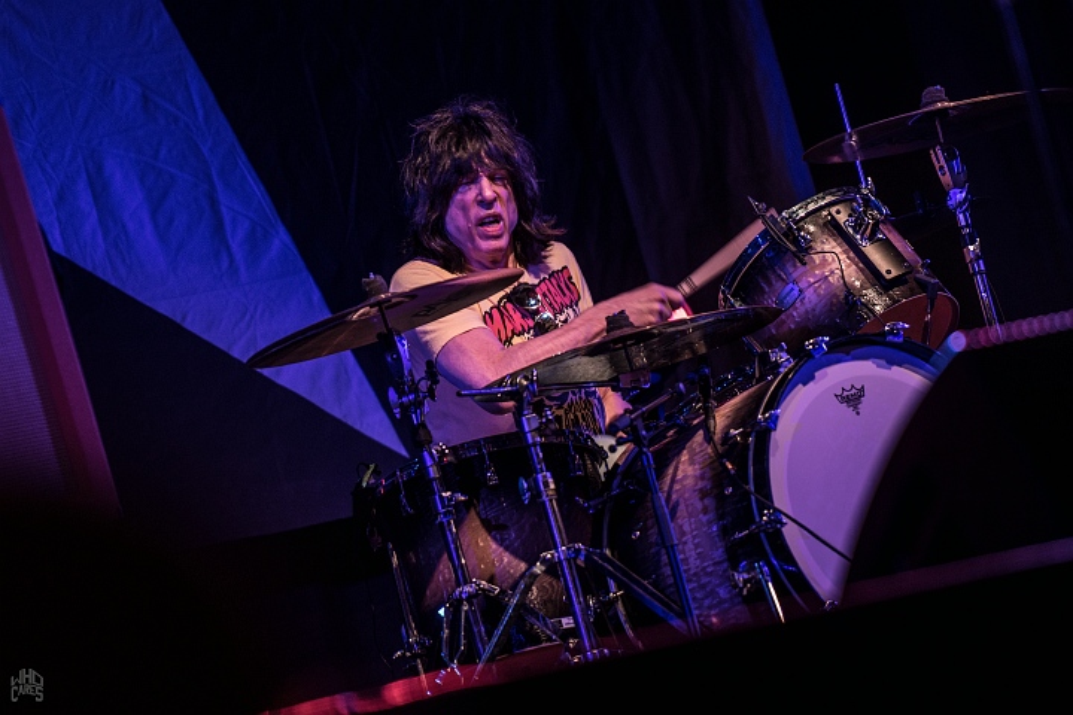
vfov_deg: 4.6
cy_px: 358
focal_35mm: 300
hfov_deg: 6.9
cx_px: 536
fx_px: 8941
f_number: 2.8
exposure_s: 1/100
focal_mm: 200
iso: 640
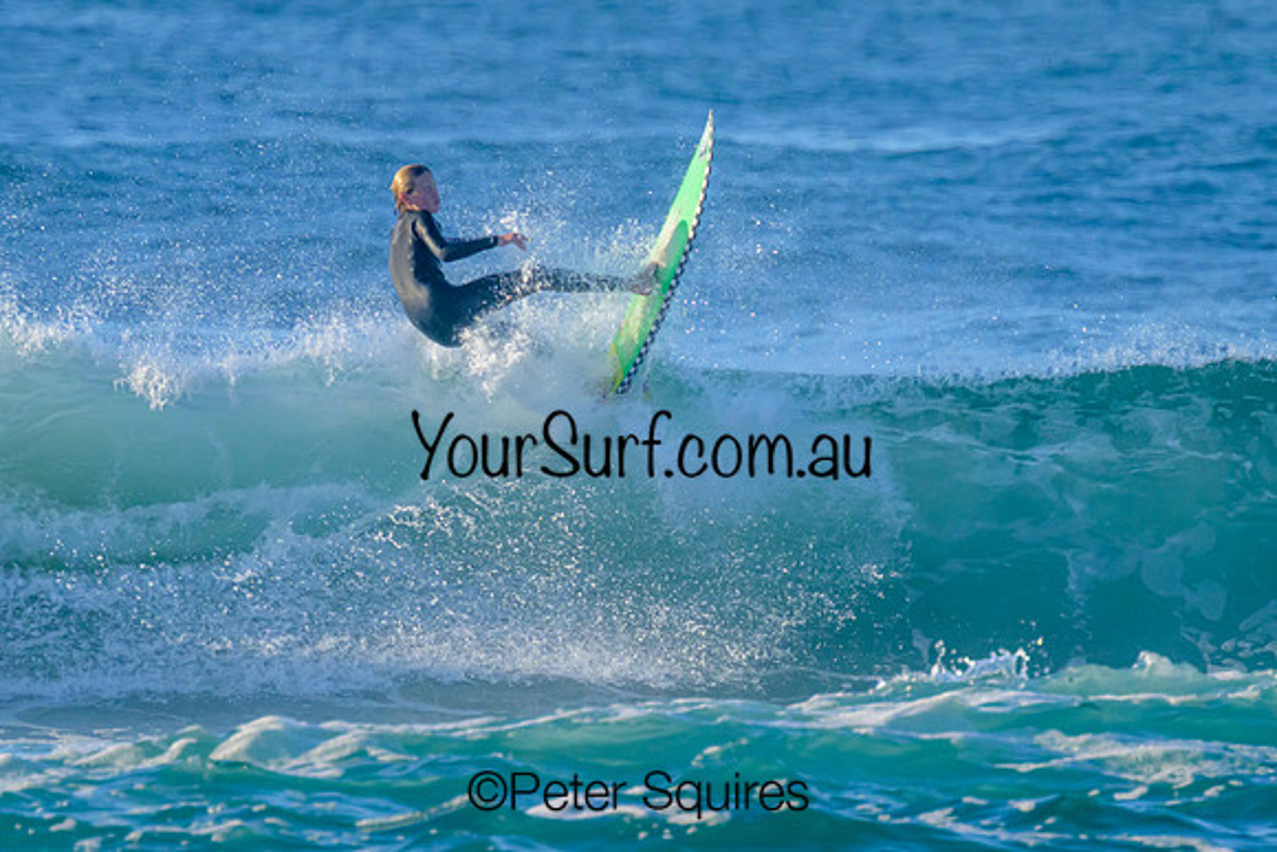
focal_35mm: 1098
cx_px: 649
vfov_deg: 1.3
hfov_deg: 1.9
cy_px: 389
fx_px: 38964
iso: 2200
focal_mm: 800
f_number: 11
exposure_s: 1/2000
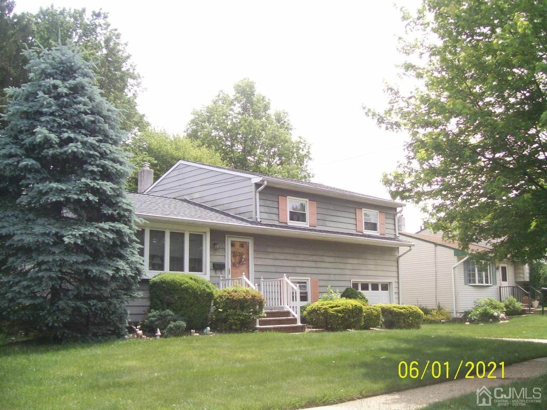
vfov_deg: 39.7
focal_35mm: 36
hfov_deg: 51.4
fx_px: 569
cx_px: 274
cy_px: 205
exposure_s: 1/603
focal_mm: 6
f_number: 2.7
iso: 80
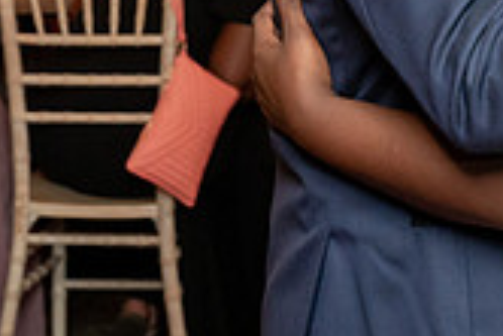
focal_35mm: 190
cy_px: -236
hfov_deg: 10.8
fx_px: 2657
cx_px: 346
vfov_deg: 7.1
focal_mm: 52
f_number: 5.6
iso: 4000
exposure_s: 1/200
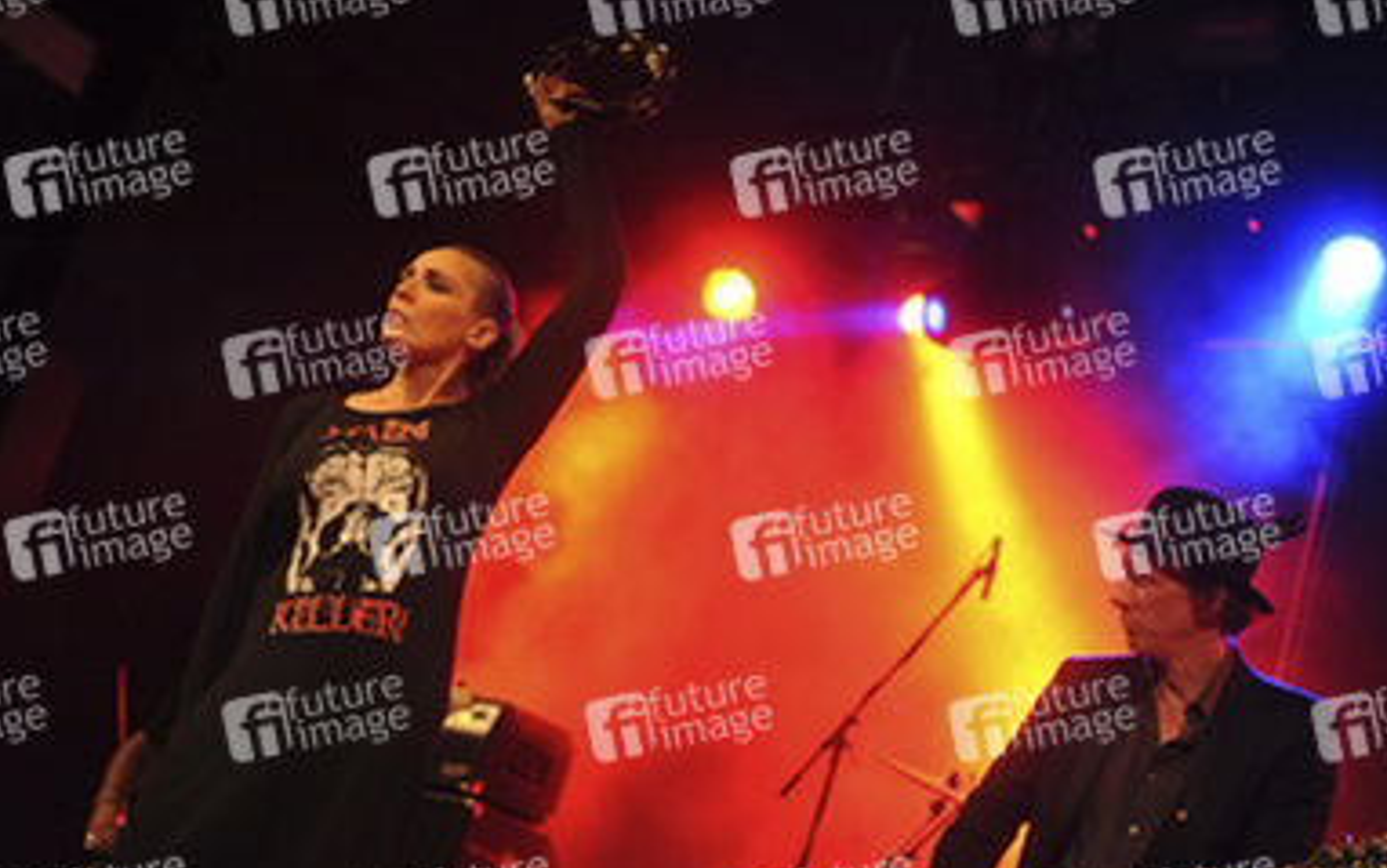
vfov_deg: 21.7
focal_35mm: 60
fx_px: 2269
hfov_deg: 34.0
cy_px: 447
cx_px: 726
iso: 2000
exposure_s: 1/60
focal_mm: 50
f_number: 1.6
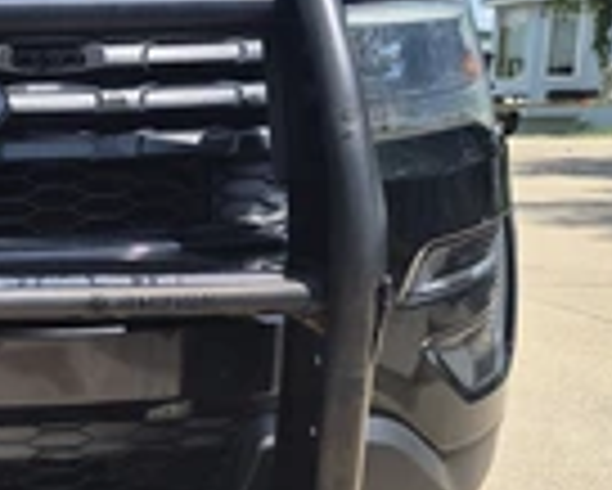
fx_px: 1196
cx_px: -158
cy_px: 351
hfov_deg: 25.3
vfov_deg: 23.0
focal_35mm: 66
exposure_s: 1/3704
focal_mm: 5.4
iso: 80
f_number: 1.8
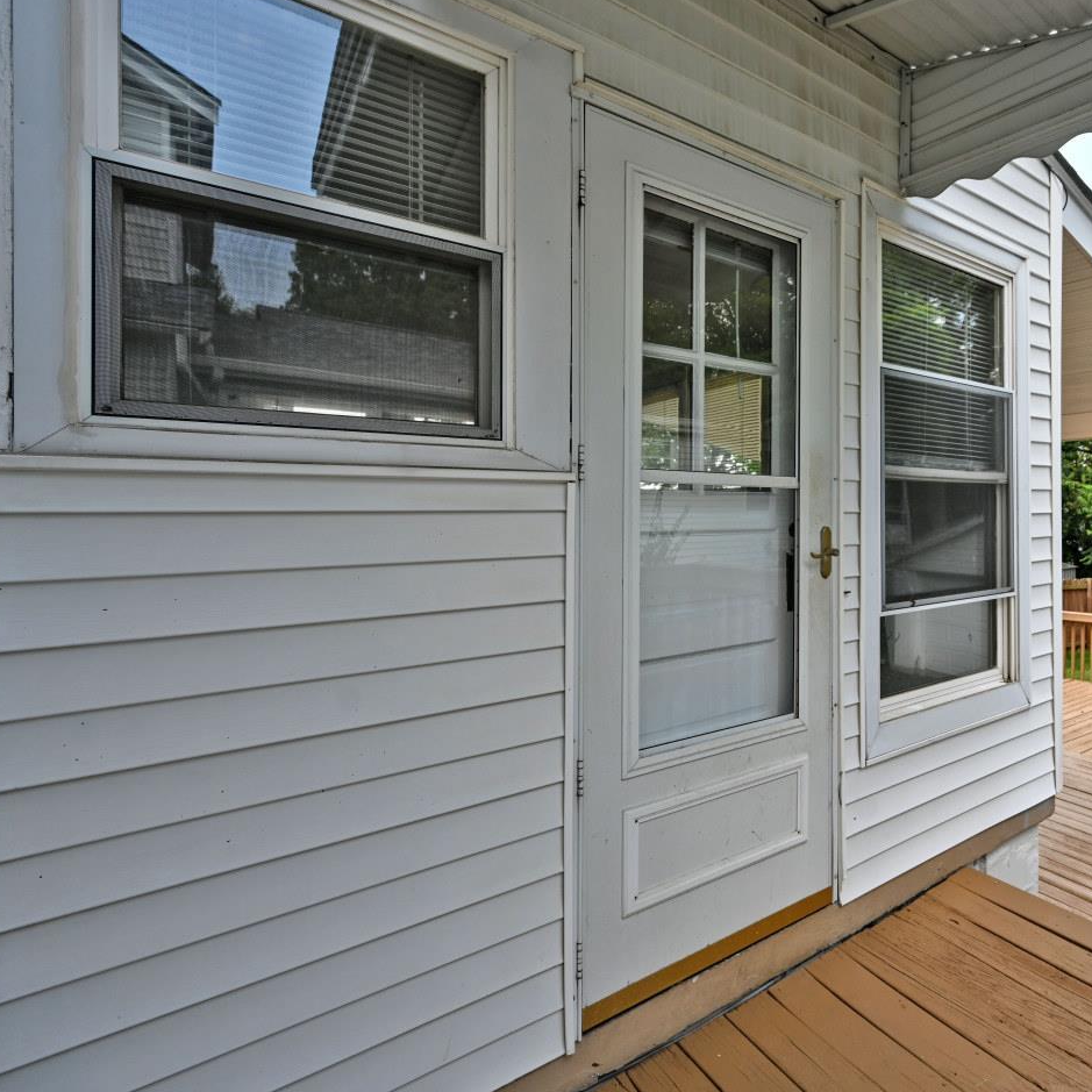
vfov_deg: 77.6
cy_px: 520
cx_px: 785
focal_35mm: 19
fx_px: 678
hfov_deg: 73.5
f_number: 5.6
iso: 180
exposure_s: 1/250
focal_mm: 14
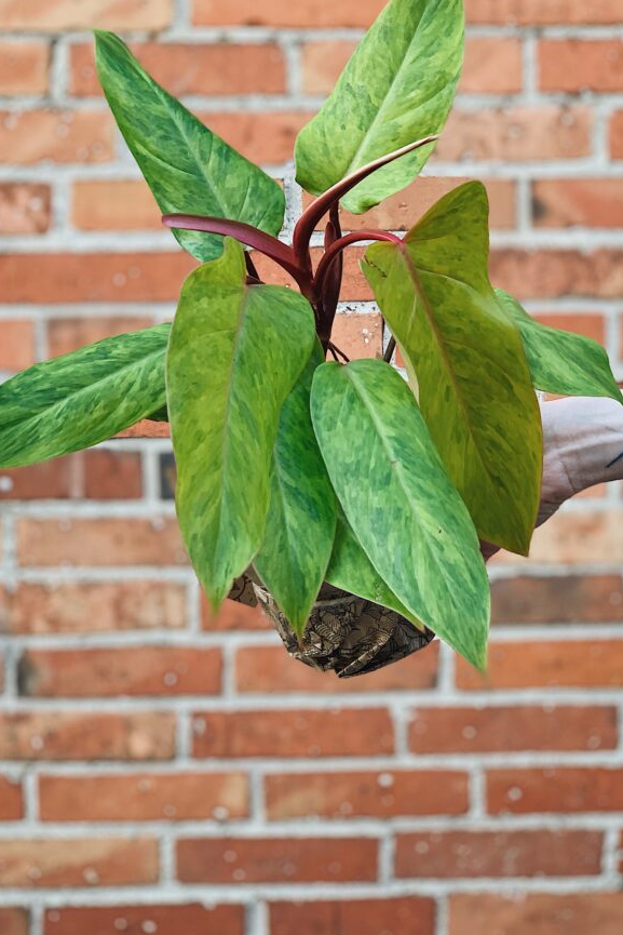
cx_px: 352
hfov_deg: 21.2
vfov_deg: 31.3
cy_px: 384
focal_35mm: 64
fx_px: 1661
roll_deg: -0.4
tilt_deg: -4.3
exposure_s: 1/122
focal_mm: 6
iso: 25
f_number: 2.4
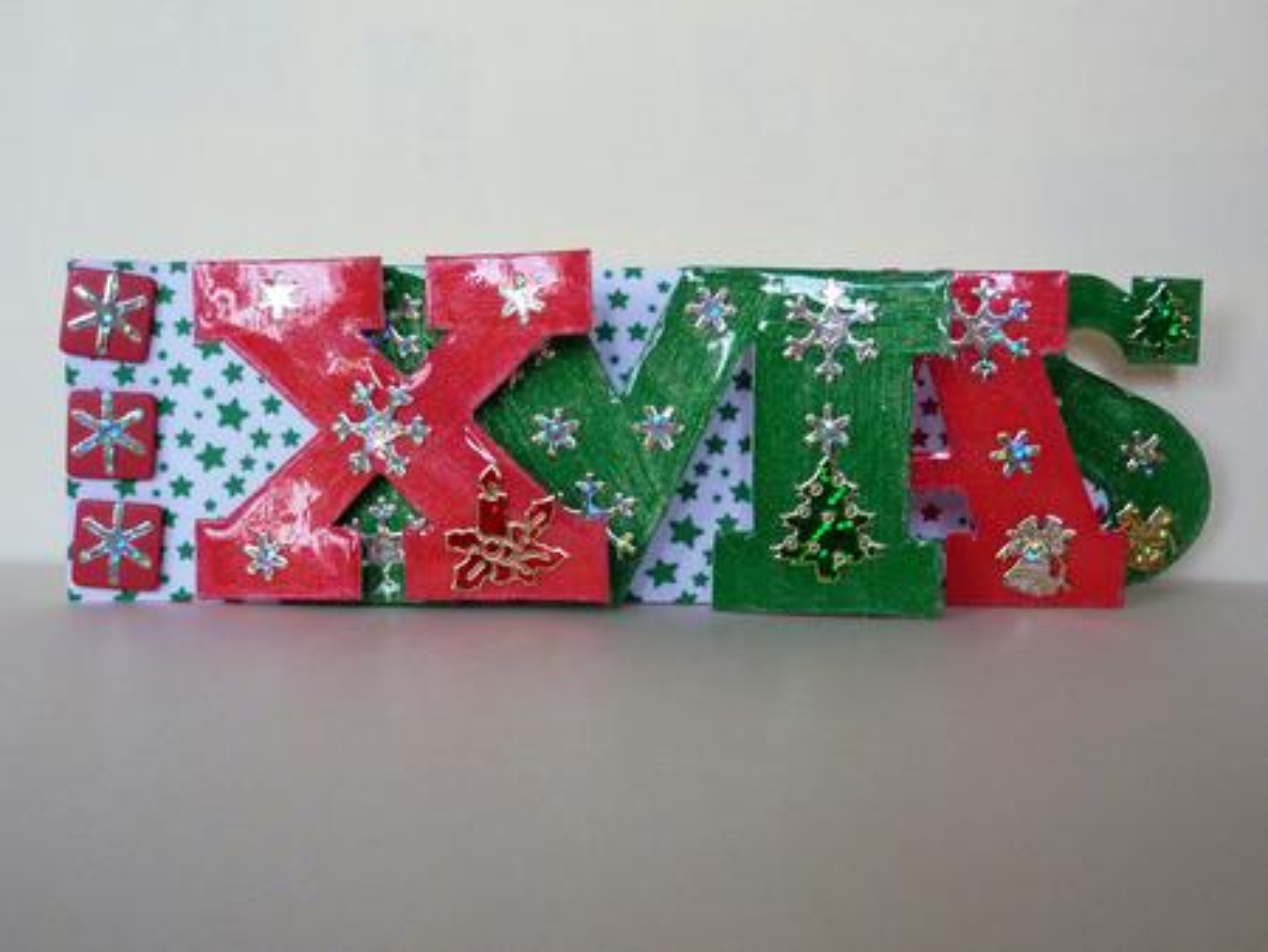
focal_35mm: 48
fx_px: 1759
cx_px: 634
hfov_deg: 39.6
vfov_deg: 30.3
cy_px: 476
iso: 400
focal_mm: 7.9
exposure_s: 1/15
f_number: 3.8
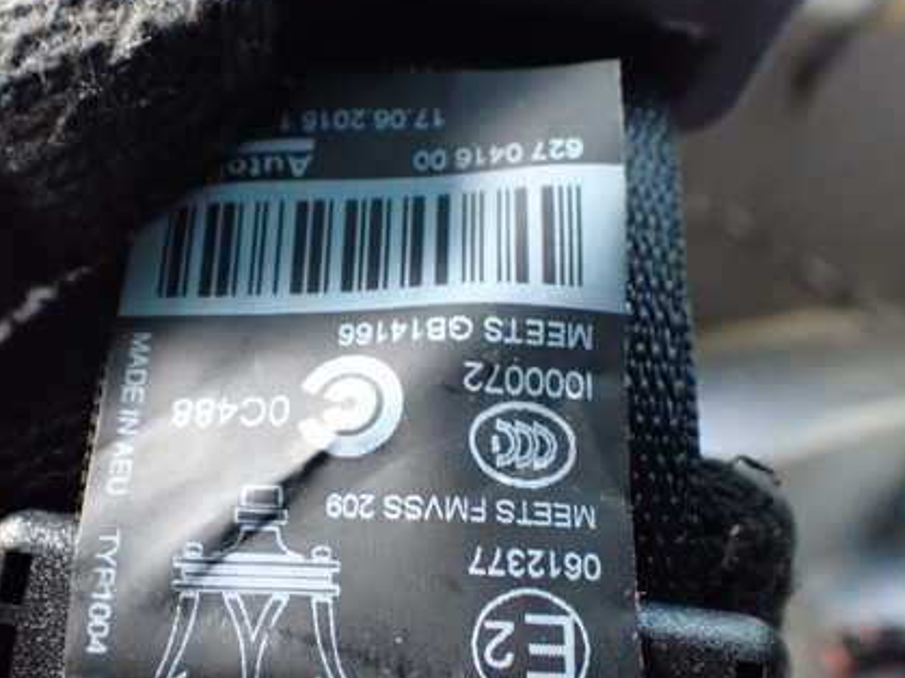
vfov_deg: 33.5
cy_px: 387
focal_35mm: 43
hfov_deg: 43.5
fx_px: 1124
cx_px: 333
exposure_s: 1/40
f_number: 2.3
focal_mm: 5.4
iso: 800
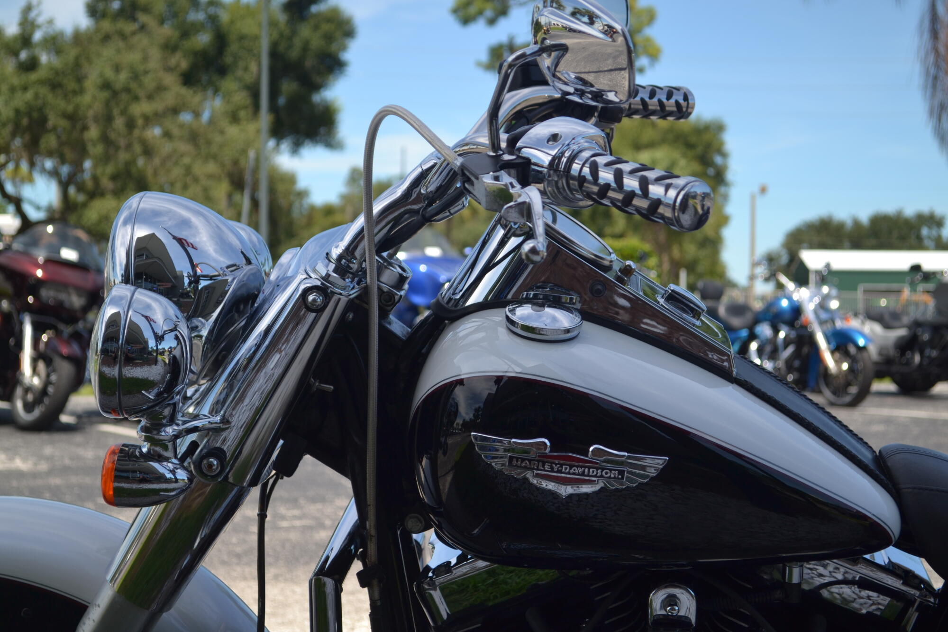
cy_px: 316
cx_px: 474
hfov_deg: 29.2
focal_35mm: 69
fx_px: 1817
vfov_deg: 19.7
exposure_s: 1/320
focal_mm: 46
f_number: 5.3
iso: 100
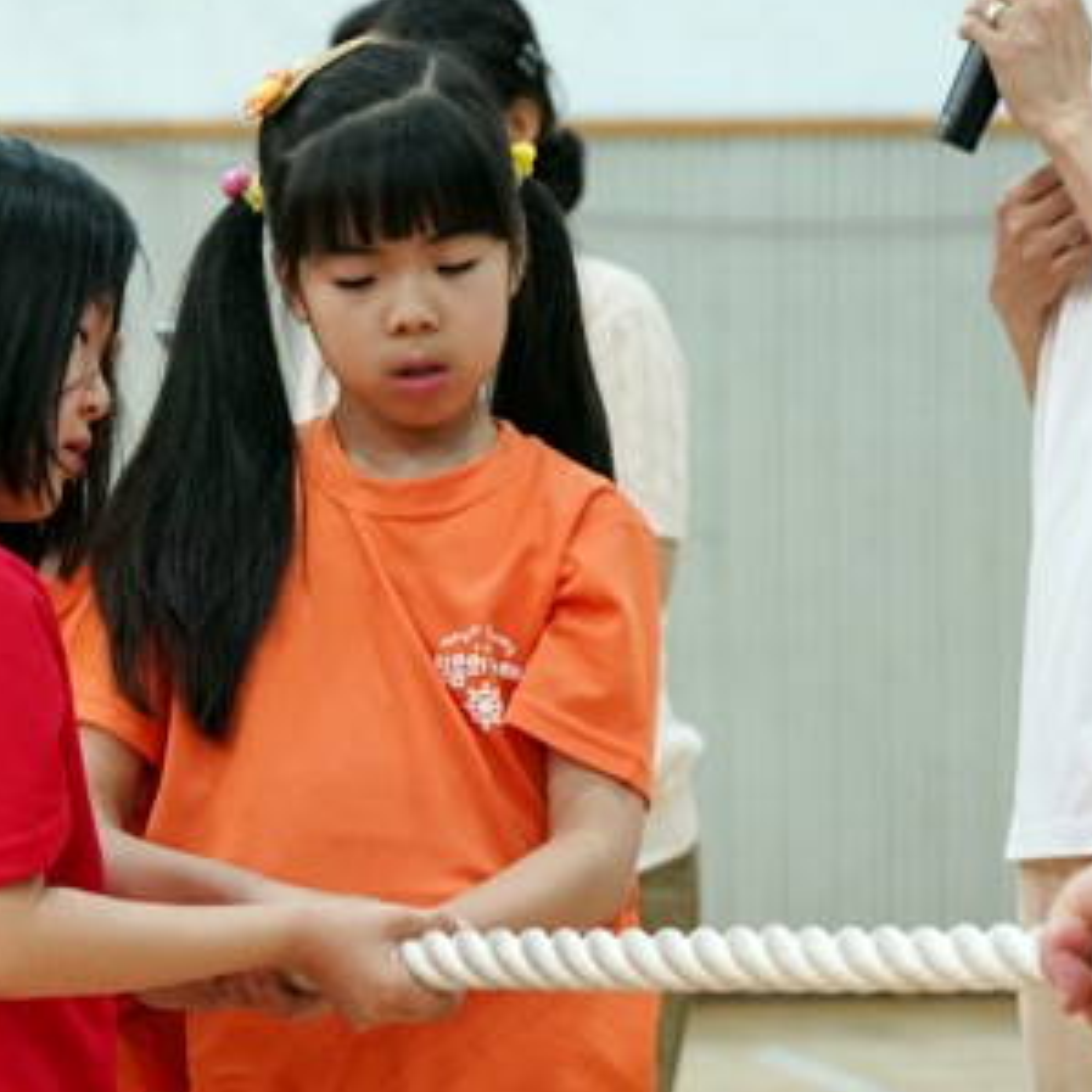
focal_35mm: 179
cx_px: 95
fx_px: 6389
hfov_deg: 9.7
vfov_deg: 9.7
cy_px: 931
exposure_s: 1/160
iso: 1600
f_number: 4
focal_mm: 70
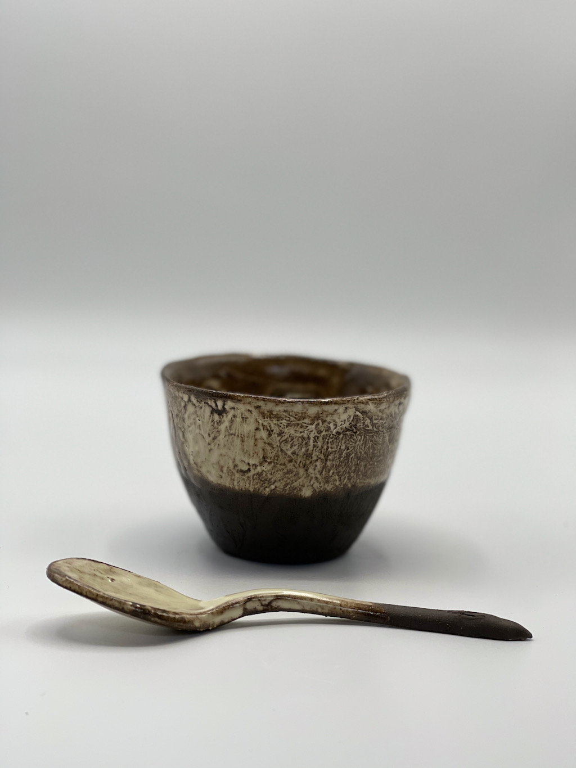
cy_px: 384
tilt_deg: -9.0
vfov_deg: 30.3
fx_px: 1420
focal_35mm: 64
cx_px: 288
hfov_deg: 22.9
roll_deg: -1.6
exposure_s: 1/121
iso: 32
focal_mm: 7.5
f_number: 2.2
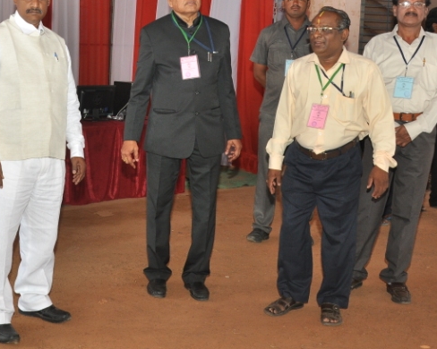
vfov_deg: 24.4
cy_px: 101
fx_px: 801
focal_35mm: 62
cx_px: 80
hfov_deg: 29.7
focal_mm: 21
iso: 400
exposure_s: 1/125
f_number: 6.3
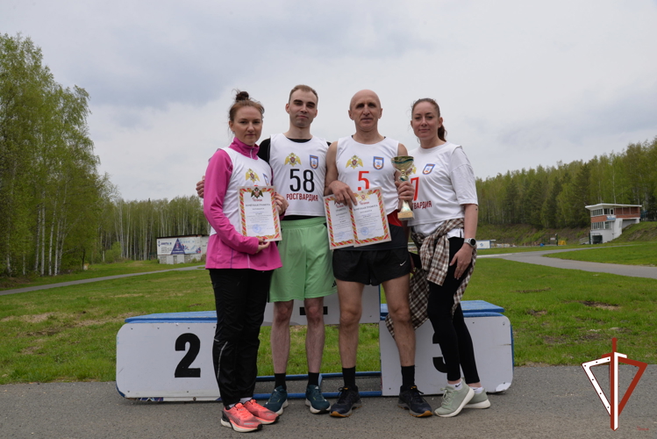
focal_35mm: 32
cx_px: 328
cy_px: 220
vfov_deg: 41.1
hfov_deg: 58.7
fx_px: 584
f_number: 11
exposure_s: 1/500
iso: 640
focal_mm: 32
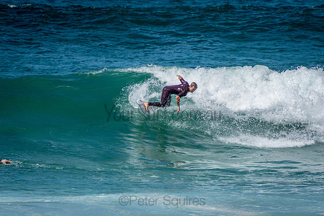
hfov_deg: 3.4
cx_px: 162
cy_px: 108
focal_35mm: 600
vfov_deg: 2.3
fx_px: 5401
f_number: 5.6
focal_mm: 400
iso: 280
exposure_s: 1/2000
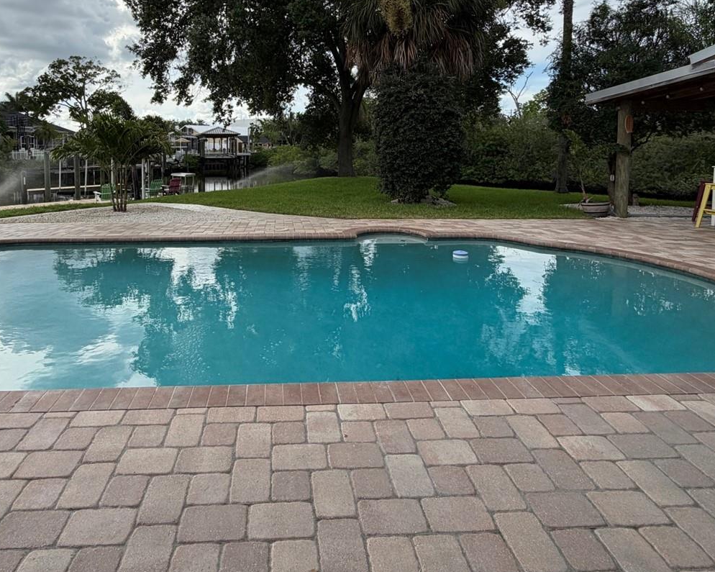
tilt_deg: -2.7
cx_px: 300
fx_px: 466
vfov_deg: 60.9
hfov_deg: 74.5
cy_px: 172
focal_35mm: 22
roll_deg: +0.4
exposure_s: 1/770
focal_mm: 2.22
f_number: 2.2
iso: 32
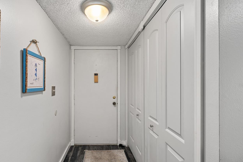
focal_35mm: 18
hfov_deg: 89.1
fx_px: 121
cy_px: 85
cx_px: 100
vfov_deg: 67.3
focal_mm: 14
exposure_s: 1/5
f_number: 8
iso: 320
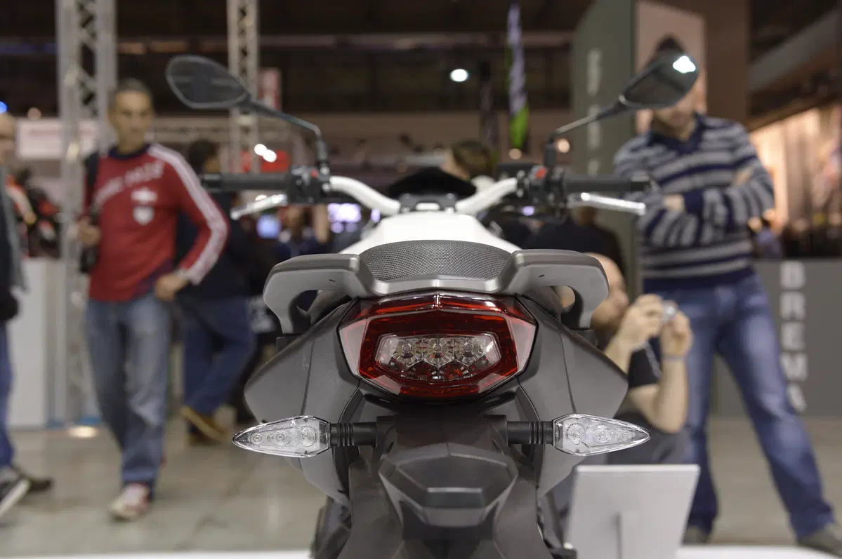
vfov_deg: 26.9
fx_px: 1168
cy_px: 280
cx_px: 421
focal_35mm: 50
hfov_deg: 39.6
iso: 1000
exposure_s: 1/200
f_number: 5
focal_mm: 50
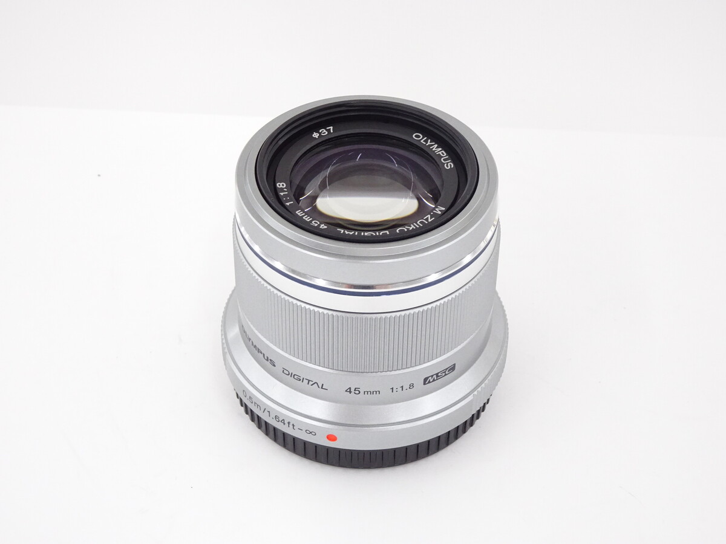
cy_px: 272
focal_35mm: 70
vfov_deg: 21.0
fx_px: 1468
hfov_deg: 27.8
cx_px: 363
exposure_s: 1/80
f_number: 5
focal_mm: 12.01
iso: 500
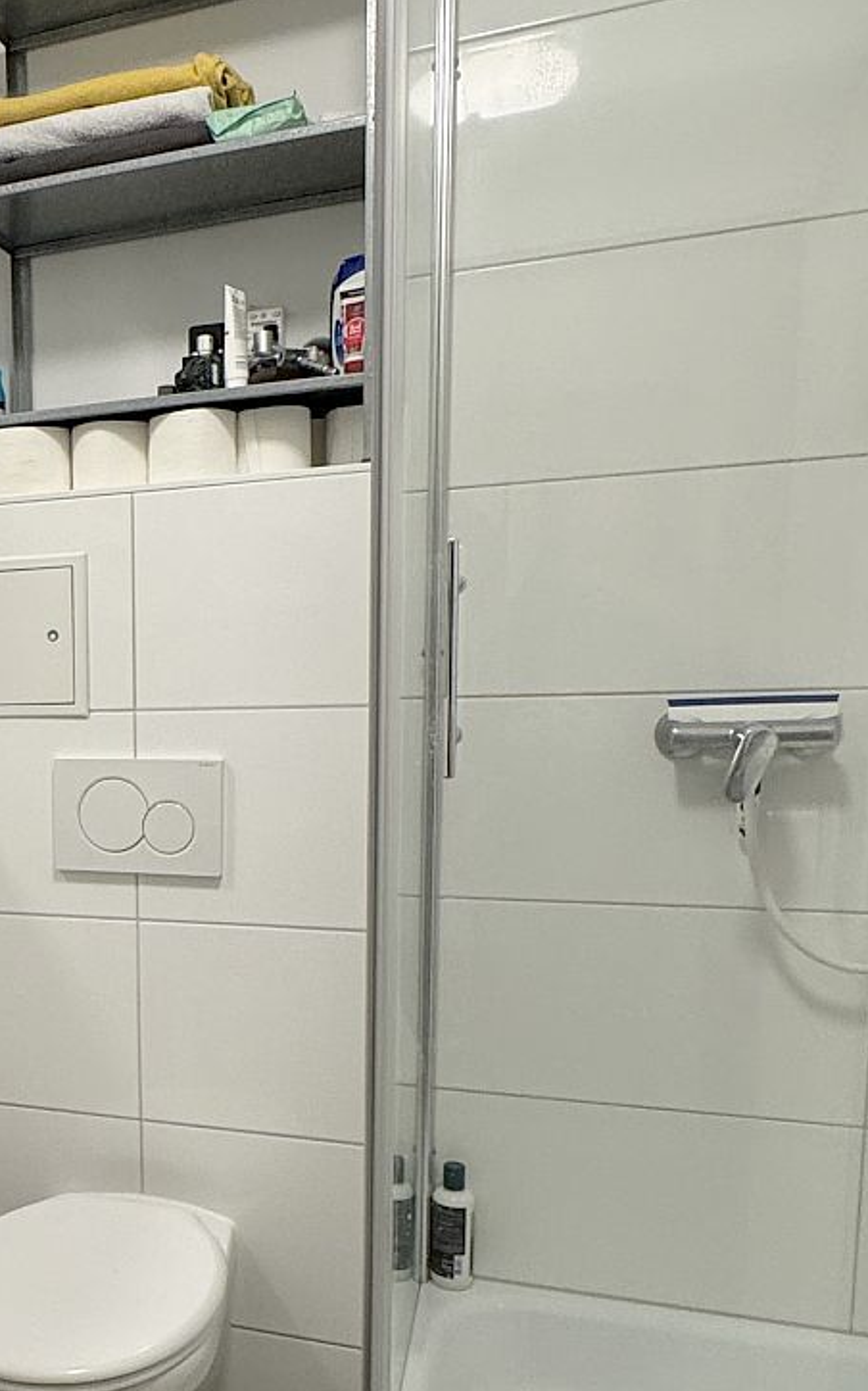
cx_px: -48
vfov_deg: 54.8
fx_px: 1326
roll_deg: +2.5
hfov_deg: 32.6
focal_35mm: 35
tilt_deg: -7.8
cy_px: 864
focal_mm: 2.22
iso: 200
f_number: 2.2
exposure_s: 1/50
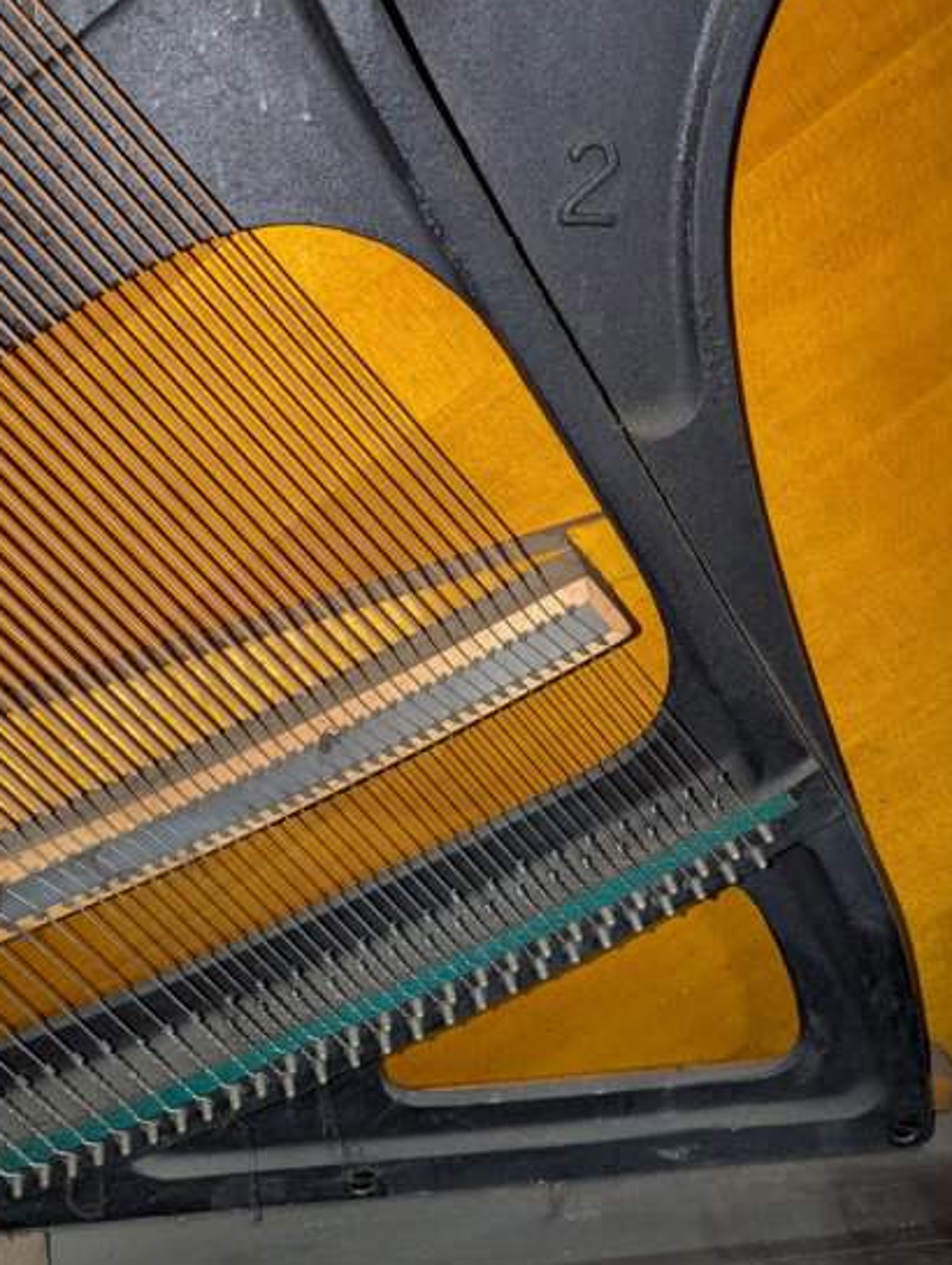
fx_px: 1208
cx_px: 449
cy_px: 515
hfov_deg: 43.0
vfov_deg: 55.0
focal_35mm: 33
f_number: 1.89
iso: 393
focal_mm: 5.43
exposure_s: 1/25
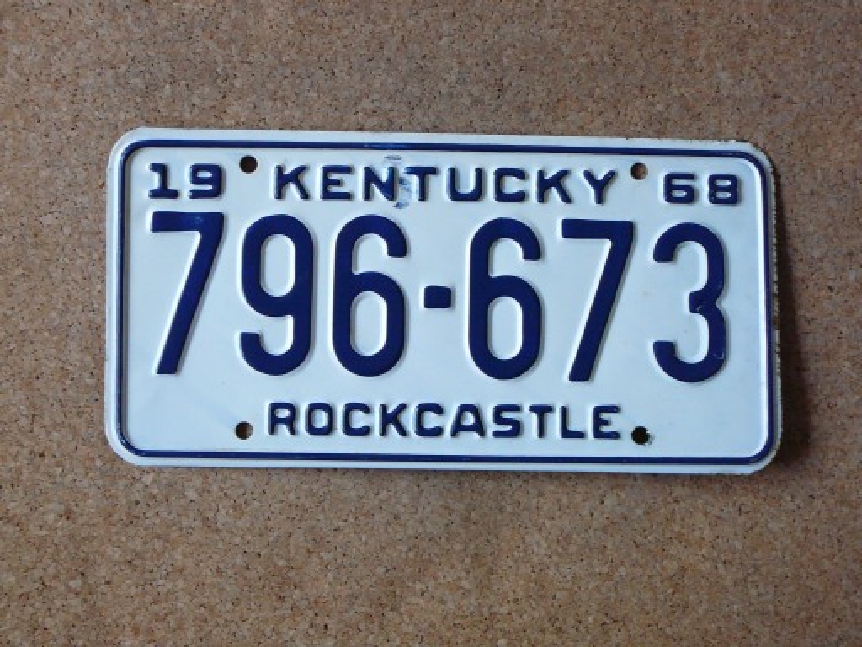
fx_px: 1121
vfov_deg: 32.2
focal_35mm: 45
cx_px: 431
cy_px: 324
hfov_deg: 42.1
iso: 200
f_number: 3.2
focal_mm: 6.7
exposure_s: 1/25
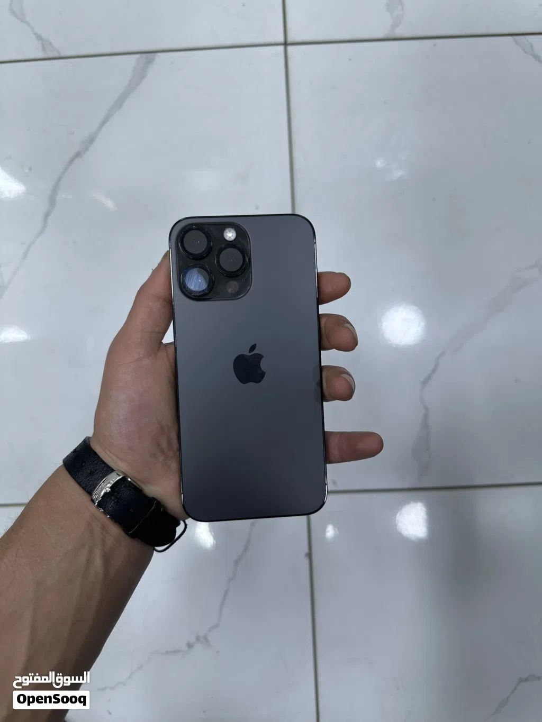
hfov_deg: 56.8
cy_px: 361
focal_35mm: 24
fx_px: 501
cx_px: 271
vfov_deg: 71.6
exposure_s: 1/113
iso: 50
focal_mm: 6.86
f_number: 1.78
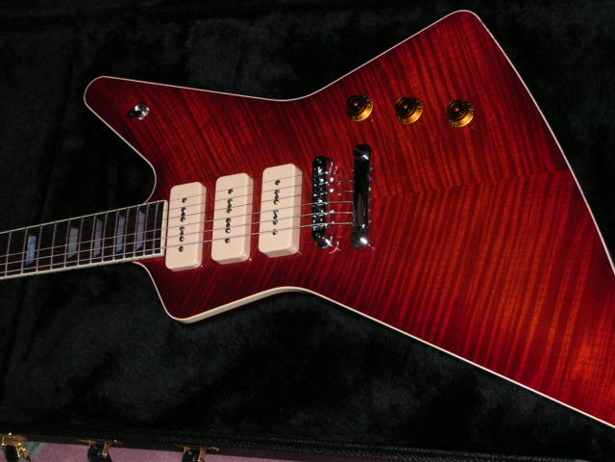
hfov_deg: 20.7
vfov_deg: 15.6
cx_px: 308
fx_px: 1688
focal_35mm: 95
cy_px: 231
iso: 275
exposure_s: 1/60.1
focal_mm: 14.5
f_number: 4.4
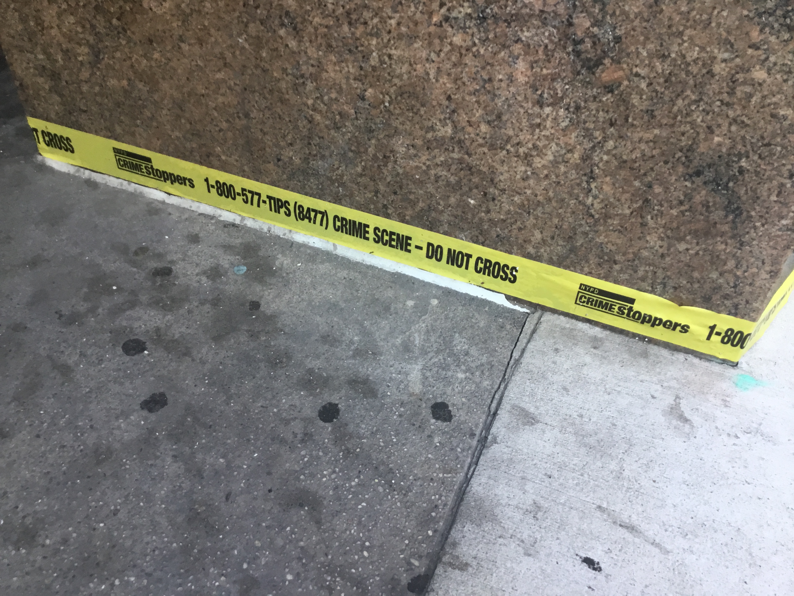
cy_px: 298
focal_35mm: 31
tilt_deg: -42.6
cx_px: 397
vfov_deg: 45.4
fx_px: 711
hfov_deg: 58.4
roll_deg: -2.6
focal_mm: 3.3
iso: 25
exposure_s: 1/30
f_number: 2.4
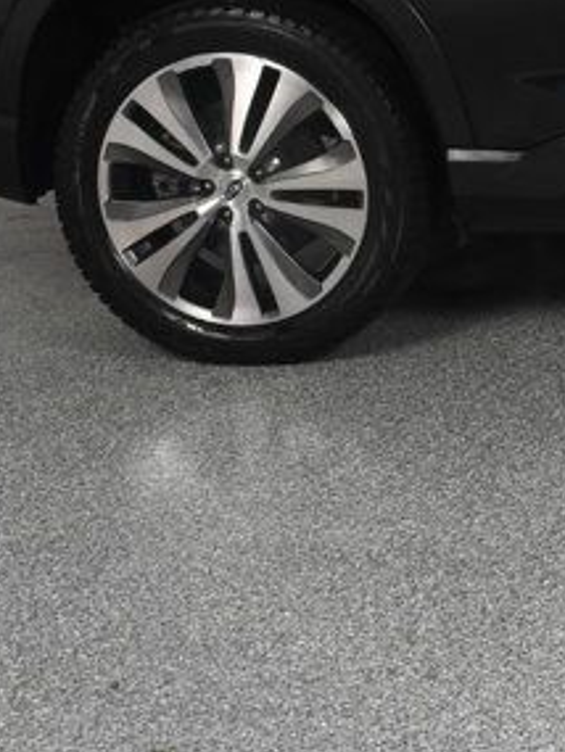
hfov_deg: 12.1
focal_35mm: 114
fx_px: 2479
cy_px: -55
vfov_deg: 16.8
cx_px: 980
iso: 100
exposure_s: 1/160
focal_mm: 22
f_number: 9
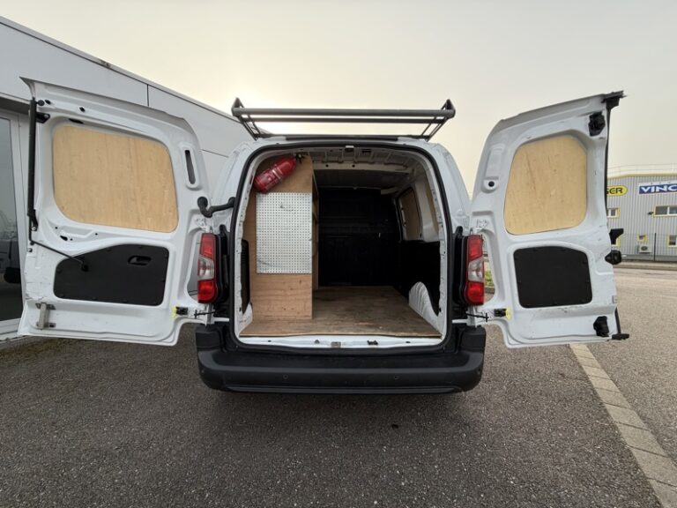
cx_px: 338
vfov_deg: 85.7
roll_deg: -0.1
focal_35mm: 14
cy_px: 254
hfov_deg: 102.1
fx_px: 274
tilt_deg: -2.8
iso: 40
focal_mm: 2.22
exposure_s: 1/502
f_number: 2.2
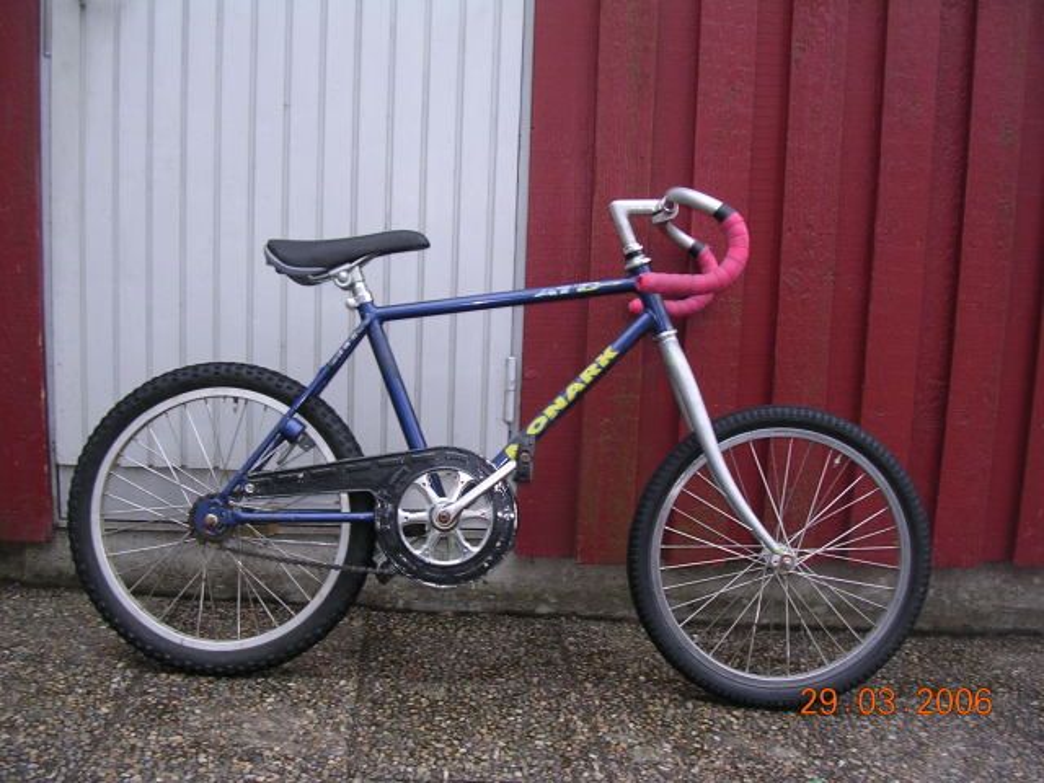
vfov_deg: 37.7
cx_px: 522
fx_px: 1146
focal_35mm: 38
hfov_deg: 49.0
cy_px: 392
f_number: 2.8
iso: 100
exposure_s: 1/30
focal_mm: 5.8
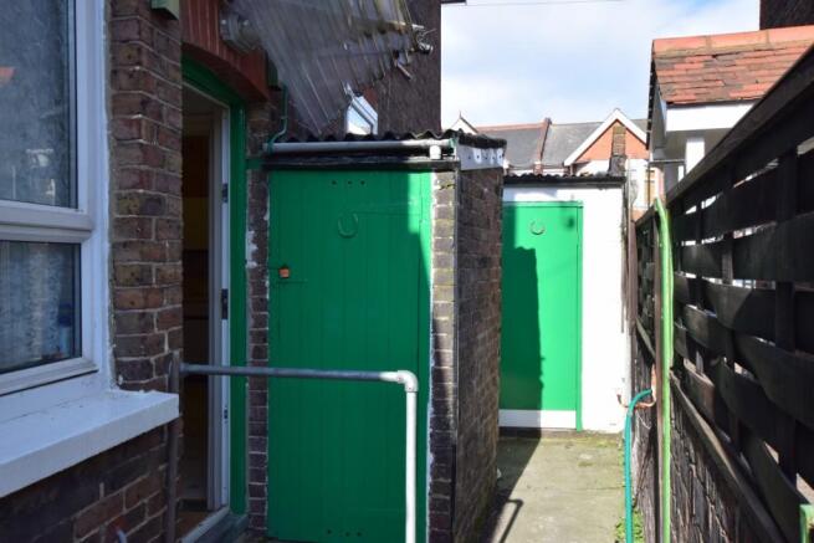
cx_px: 407
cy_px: 272
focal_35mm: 30
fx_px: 678
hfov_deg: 61.9
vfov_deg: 43.6
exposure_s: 1/320
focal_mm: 20
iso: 400
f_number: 10
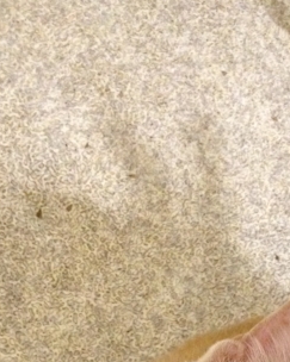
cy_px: 450
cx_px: 214
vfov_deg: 19.8
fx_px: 966
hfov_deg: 17.0
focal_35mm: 90
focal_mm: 4.28
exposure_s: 1/17
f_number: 2.4
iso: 400
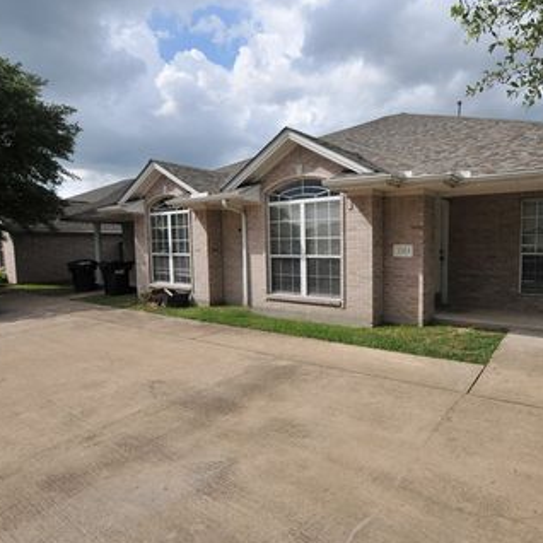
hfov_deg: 73.3
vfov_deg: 74.8
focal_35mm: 20
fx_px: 355
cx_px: 347
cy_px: 266
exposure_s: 1/8000
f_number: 5
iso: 800
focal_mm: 10
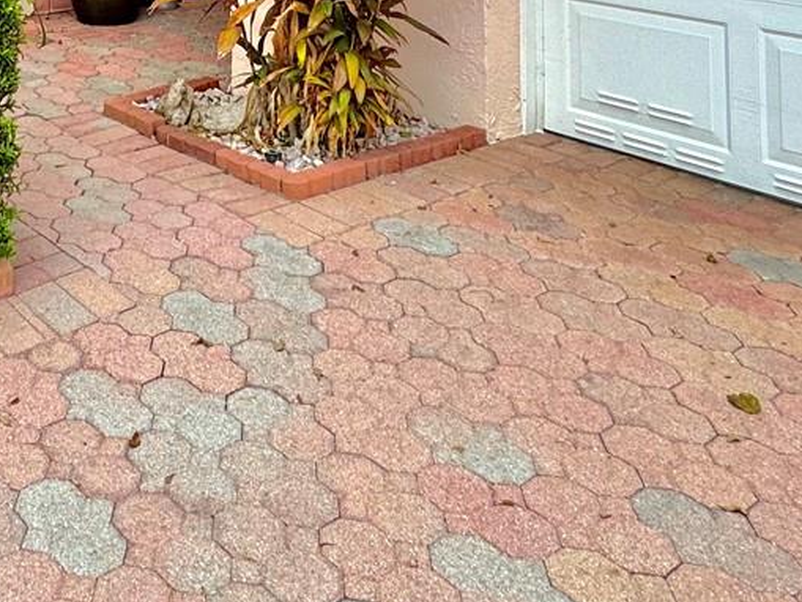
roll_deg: -2.0
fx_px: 1020
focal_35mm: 44
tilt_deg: +4.6
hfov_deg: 38.9
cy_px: -279
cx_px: 33
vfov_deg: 25.5
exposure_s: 1/522
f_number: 2.2
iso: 40
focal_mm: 2.22
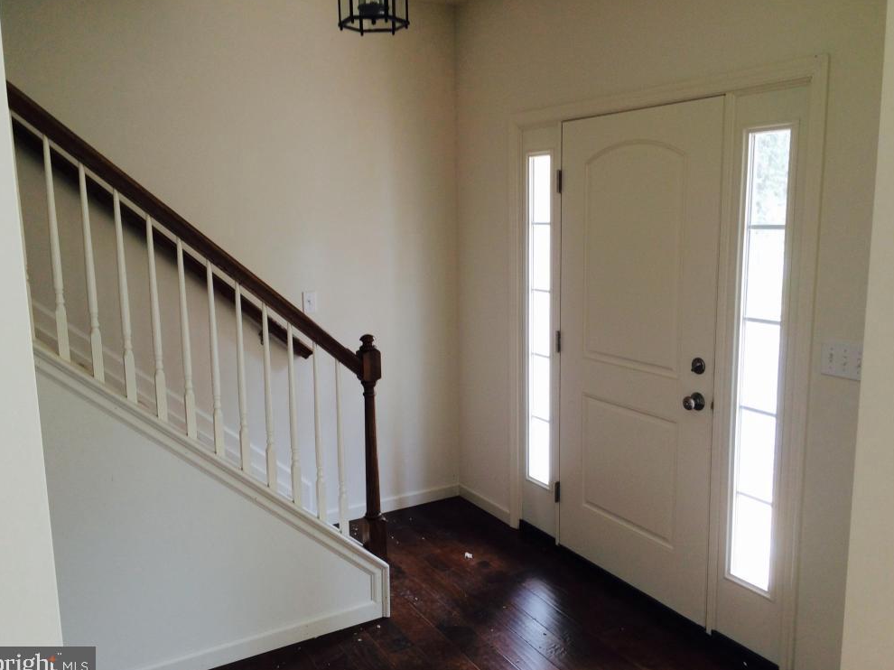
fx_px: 775
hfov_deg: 60.0
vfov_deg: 46.8
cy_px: 337
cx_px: 445
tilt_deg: -9.9
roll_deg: +1.8
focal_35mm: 30
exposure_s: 1/60
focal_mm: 4.15
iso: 50
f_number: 2.2
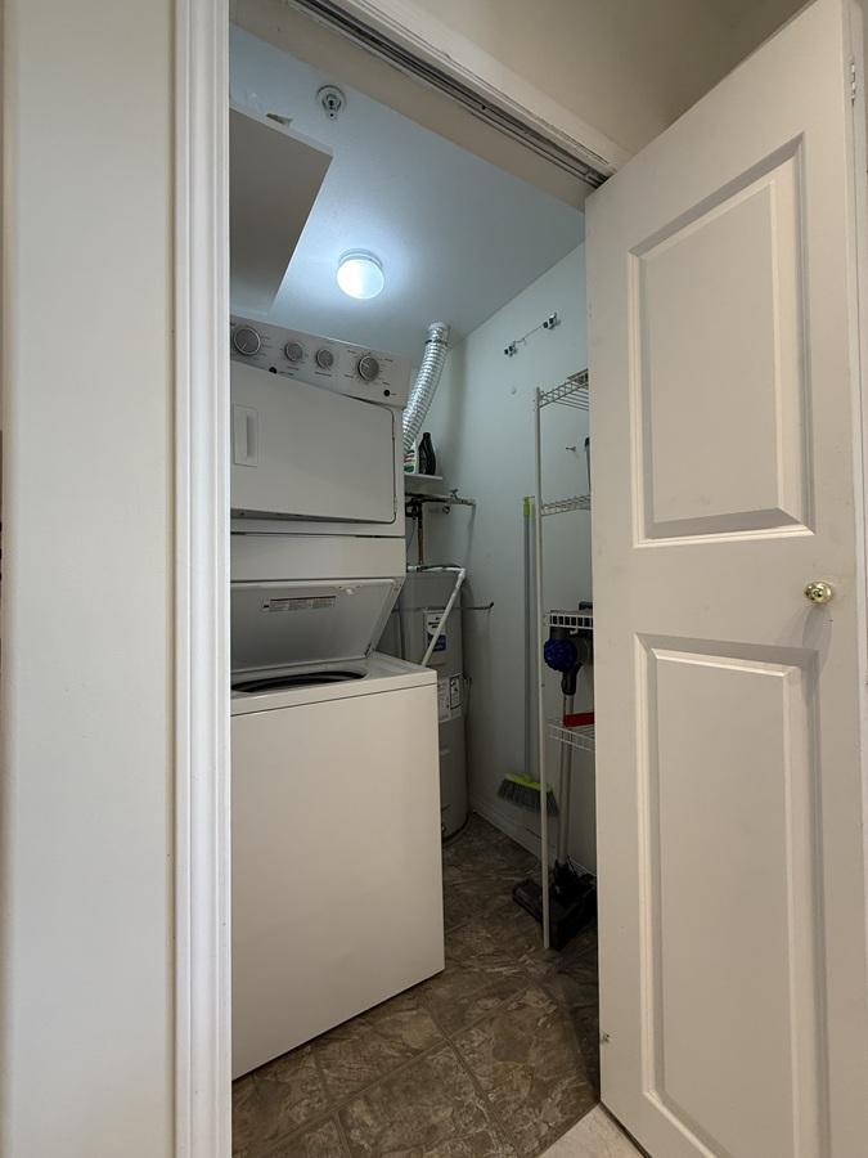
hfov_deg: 85.7
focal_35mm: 14
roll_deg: +0.3
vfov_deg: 102.1
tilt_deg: +0.9
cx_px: 434
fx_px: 468
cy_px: 579
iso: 320
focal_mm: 2.22
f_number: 2.2
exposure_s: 1/120
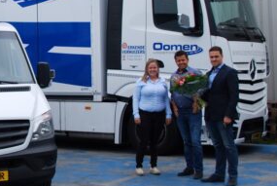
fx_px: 609
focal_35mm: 79
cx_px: 7
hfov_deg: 24.6
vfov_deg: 17.2
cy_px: 46
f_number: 7.1
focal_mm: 25
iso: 100
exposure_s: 1/200
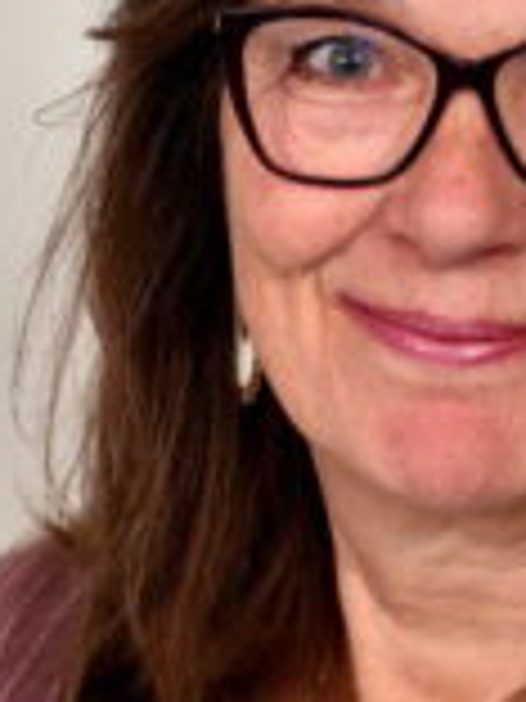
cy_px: 385
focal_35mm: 203
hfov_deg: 7.3
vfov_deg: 9.7
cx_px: 477
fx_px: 4113
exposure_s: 1/160
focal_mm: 86
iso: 100
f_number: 9
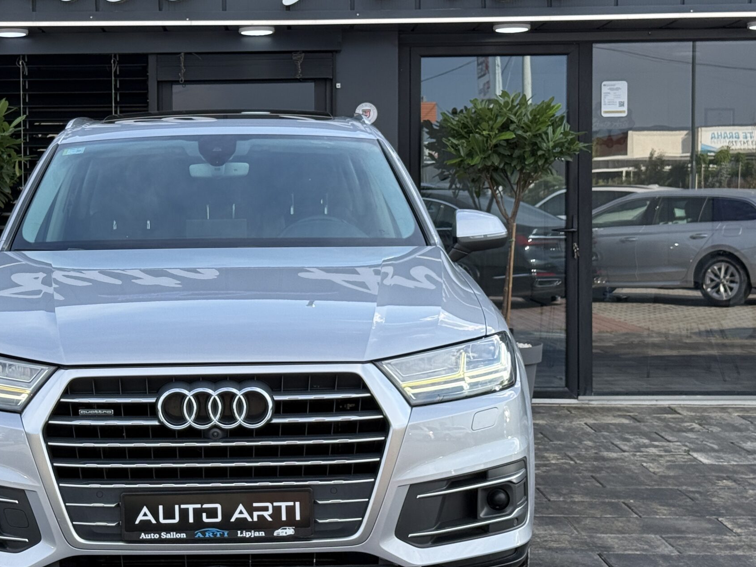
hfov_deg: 26.3
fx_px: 1594
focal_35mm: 73
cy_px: 244
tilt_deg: -0.5
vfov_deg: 20.2
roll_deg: +0.9
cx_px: 182
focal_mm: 6.76
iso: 64
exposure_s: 1/1513
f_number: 1.78
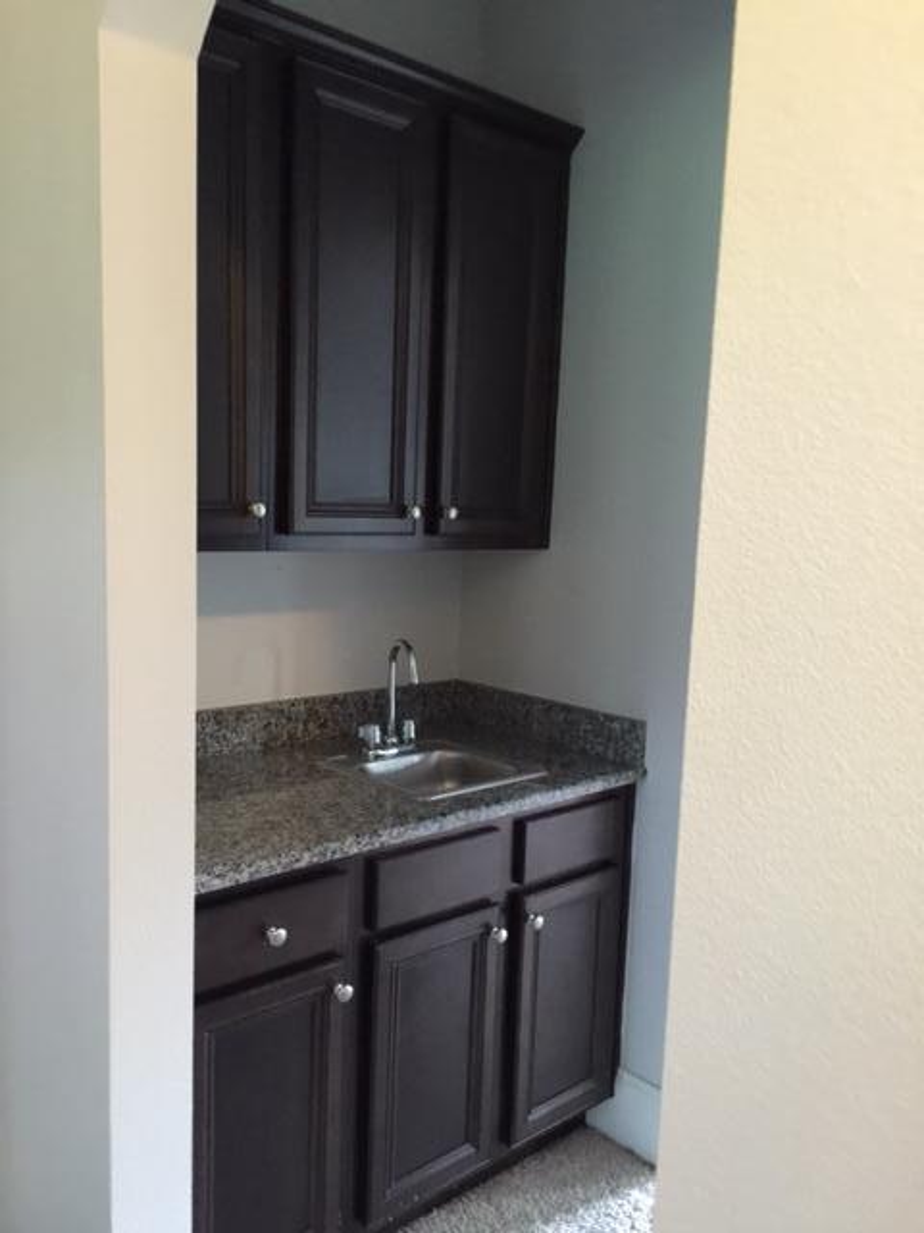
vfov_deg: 61.7
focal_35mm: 29
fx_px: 1032
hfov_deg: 48.2
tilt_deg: -4.3
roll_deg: +0.1
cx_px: 462
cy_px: 616
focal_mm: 4.15
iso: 100
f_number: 2.2
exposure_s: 1/4
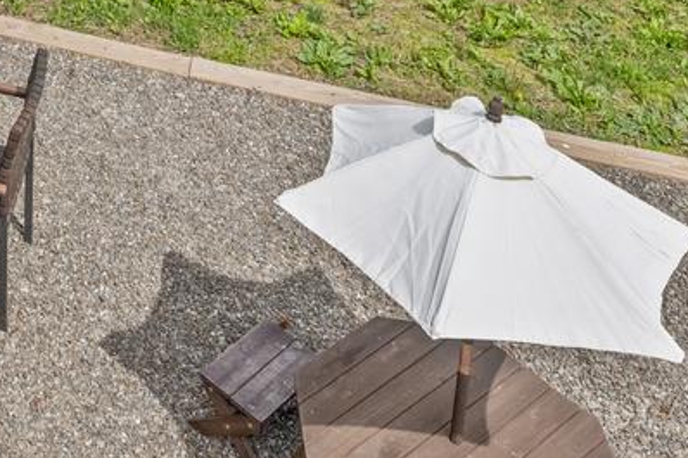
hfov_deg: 25.3
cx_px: -133
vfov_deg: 14.6
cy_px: -531
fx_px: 1375
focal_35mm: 72
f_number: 7.1
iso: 500
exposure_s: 1/1600
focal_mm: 14
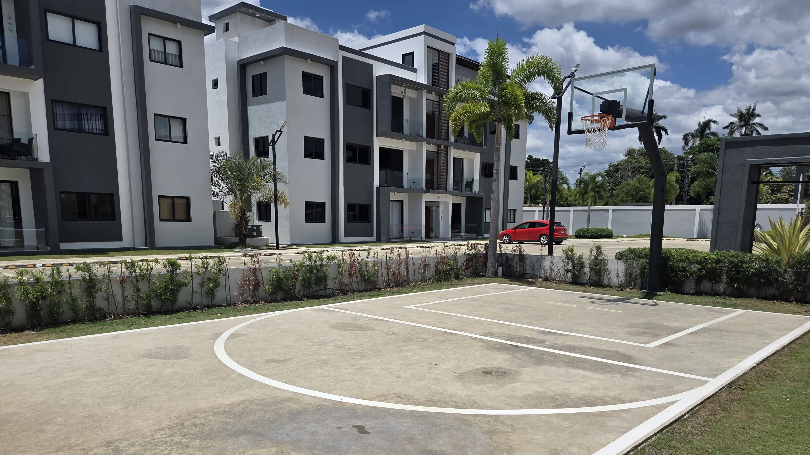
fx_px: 558
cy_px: 299
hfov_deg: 71.9
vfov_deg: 43.8
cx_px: 411
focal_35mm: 26
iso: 50
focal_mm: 5.4
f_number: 1.8
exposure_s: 1/7891
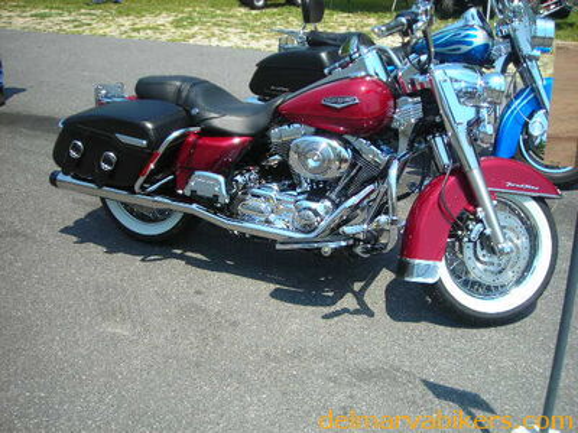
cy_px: 216
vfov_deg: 37.7
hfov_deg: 49.0
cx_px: 289
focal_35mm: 38
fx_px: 635
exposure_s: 1/449
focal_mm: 6.3
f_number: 3.2
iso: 50
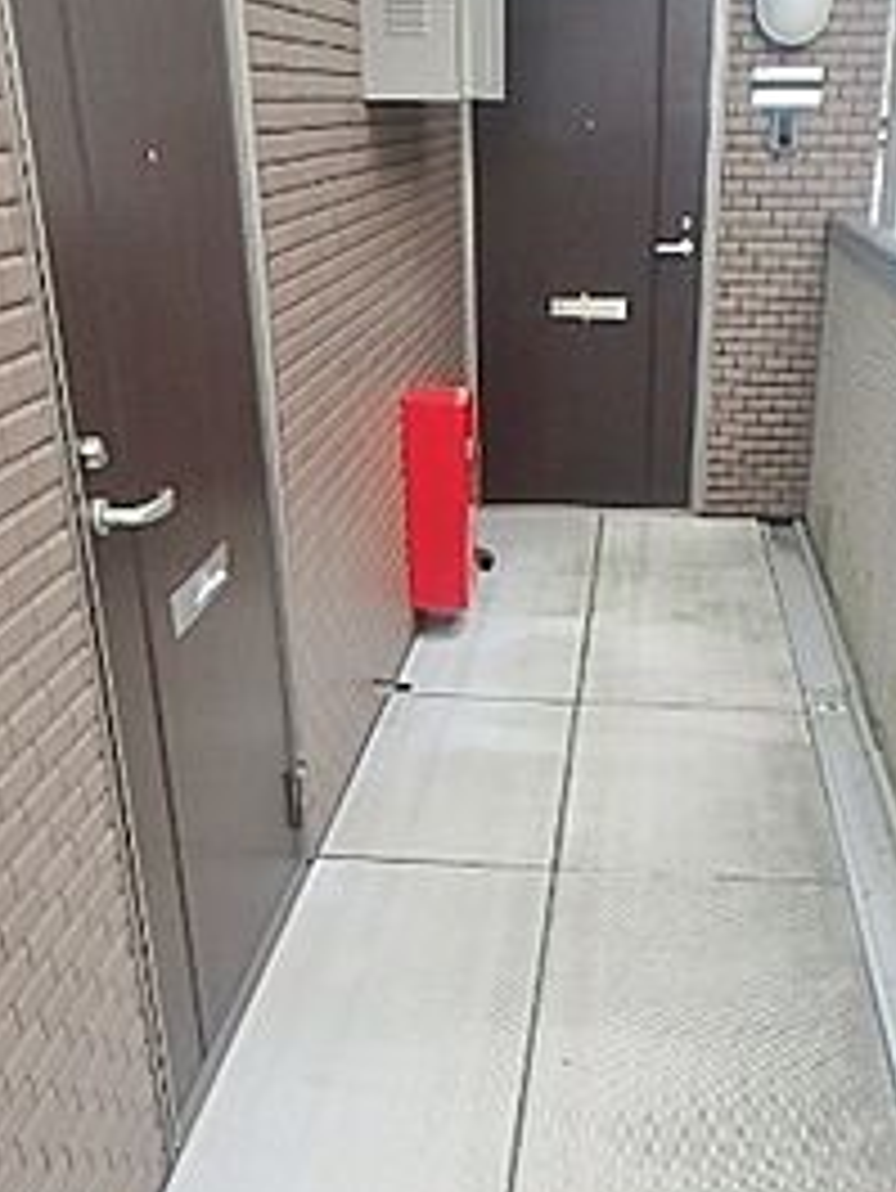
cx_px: 545
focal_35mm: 38
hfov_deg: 37.6
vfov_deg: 48.5
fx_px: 1310
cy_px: 751
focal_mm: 3.7
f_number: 3.5
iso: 125
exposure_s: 1/100
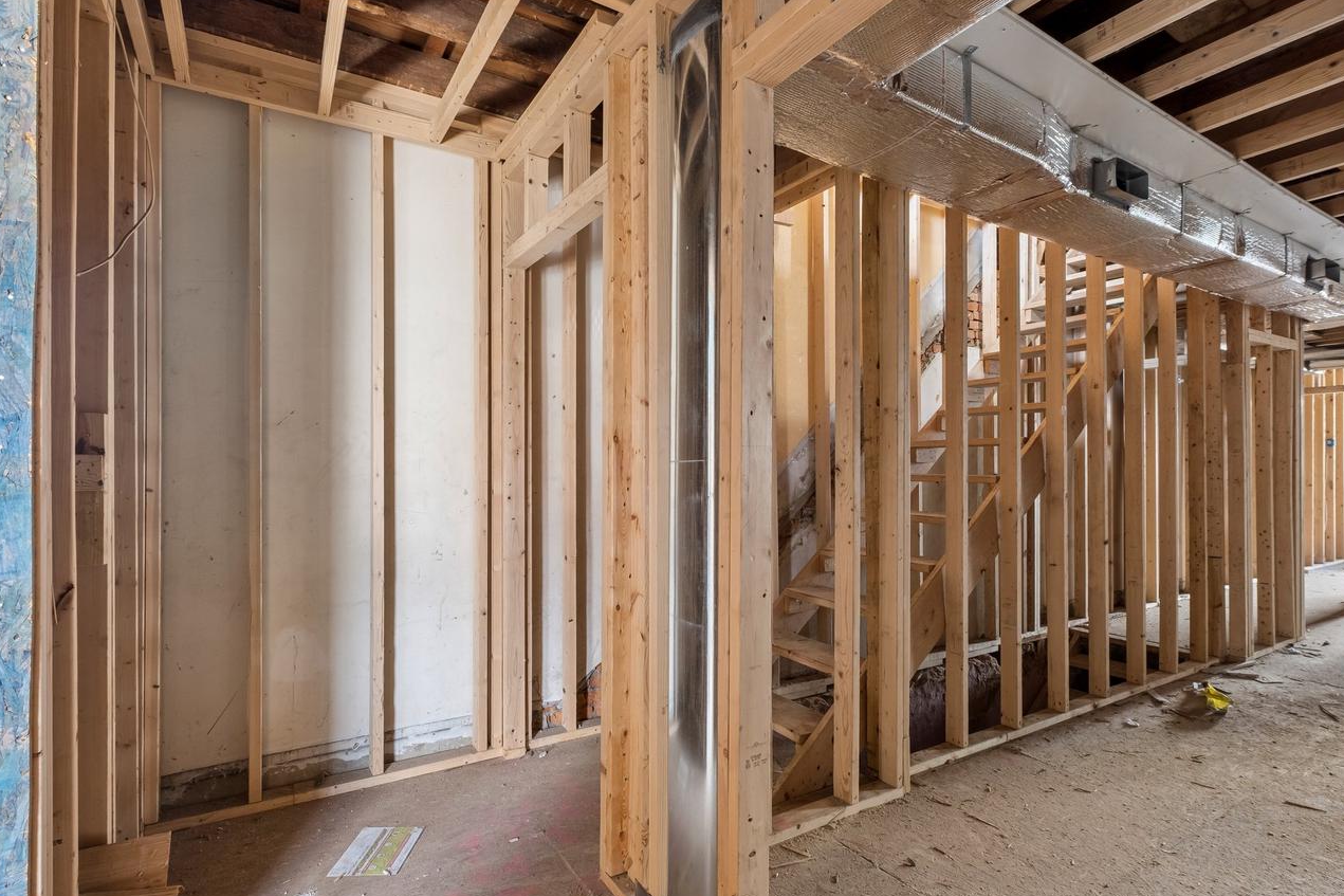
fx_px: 635
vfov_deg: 70.4
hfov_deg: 93.2
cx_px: 698
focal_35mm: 17
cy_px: 471
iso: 250
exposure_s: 2
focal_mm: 10
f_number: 8
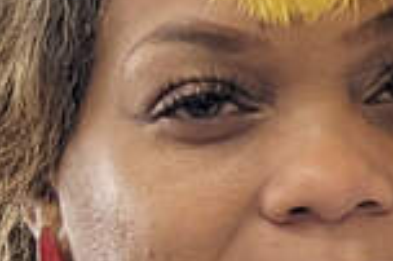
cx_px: 1086
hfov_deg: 8.2
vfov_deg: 6.2
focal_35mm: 222
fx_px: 2421
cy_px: 212
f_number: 1.73
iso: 75
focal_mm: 4.38
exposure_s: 1/40
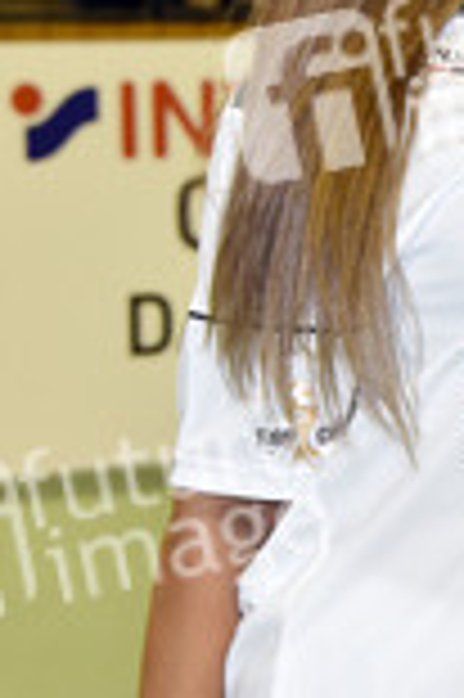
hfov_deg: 7.3
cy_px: 302
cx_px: 586
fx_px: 3604
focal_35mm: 186
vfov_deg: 11.1
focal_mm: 72
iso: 1000
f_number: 6.3
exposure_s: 1/100
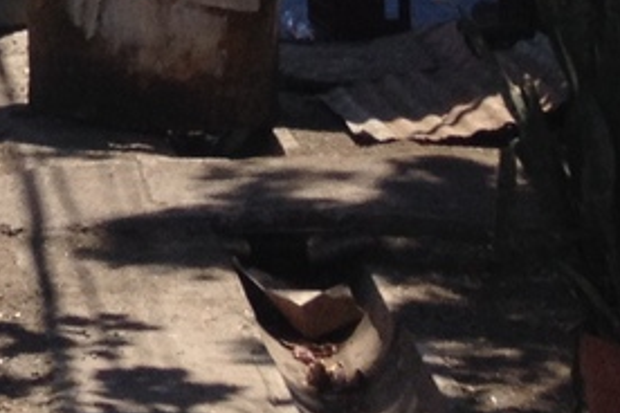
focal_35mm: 211
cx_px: -674
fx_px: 3634
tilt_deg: -0.3
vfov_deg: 6.2
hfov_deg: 9.1
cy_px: -588
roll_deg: -0.2
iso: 50
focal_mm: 4.28
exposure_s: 1/1672
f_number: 2.4
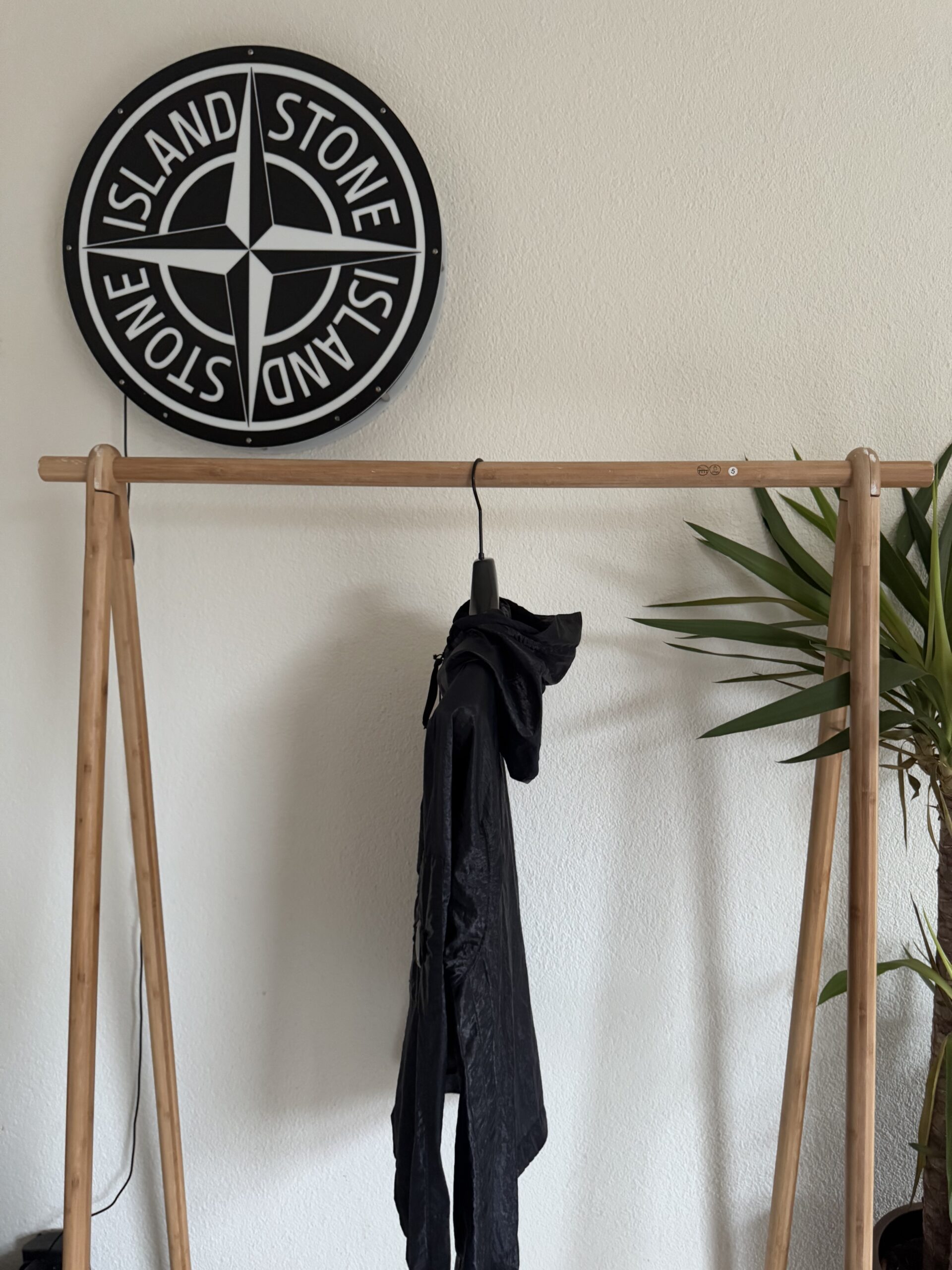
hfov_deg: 56.8
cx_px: 476
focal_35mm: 24
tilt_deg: -3.7
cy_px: 635
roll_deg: -1.0
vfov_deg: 71.6
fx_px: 880
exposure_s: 1/60
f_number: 1.78
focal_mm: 6.76
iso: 640
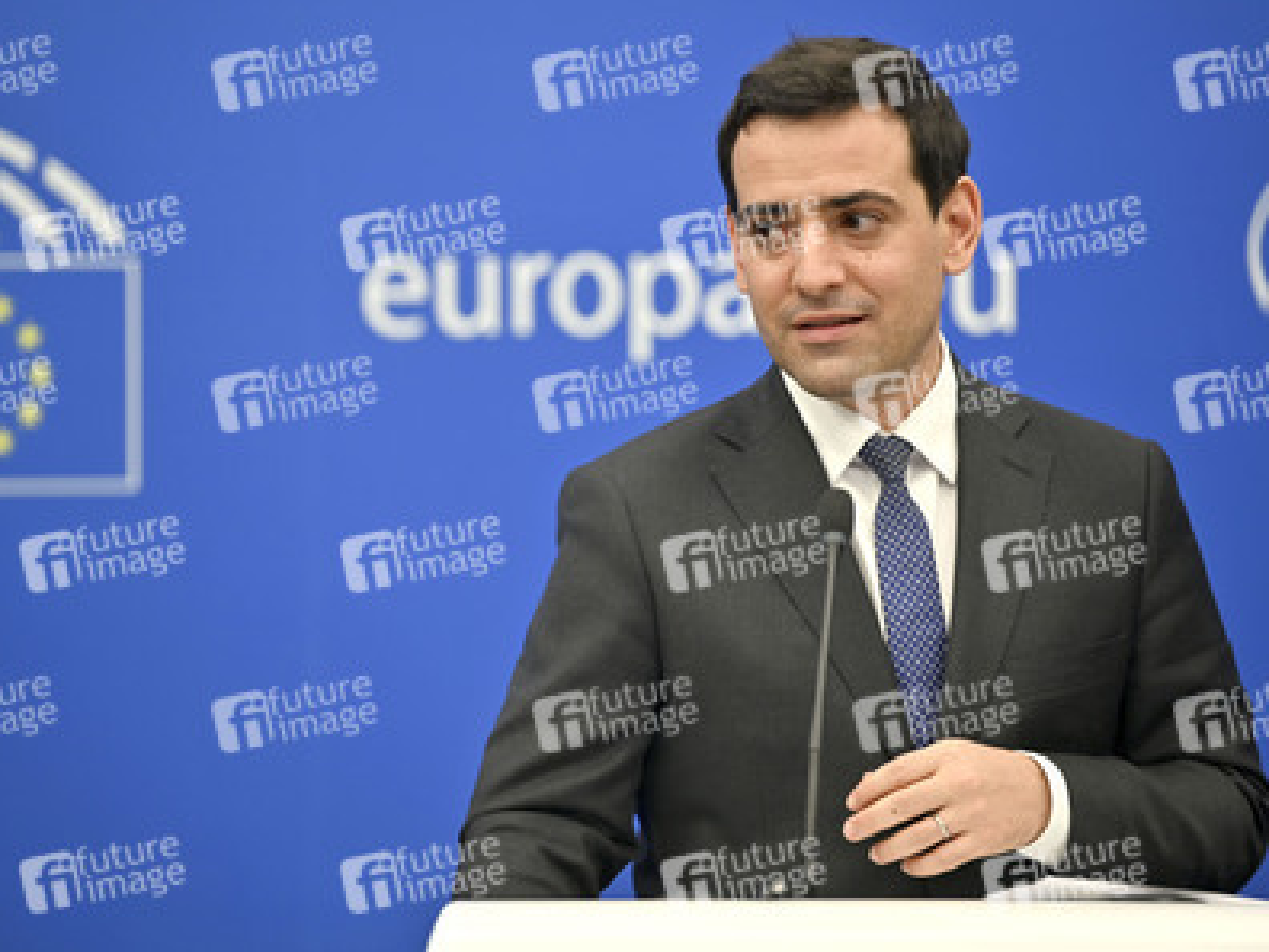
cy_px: 474
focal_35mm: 186
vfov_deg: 8.0
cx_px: 659
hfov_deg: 10.6
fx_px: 6819
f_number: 2.8
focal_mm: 170
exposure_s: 1/100
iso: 400
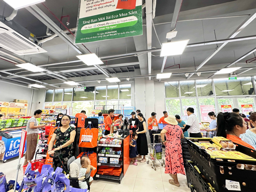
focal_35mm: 14
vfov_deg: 85.7
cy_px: 96
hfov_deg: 102.1
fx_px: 104
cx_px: 128
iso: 250
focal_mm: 2.22
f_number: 2.2
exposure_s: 1/50
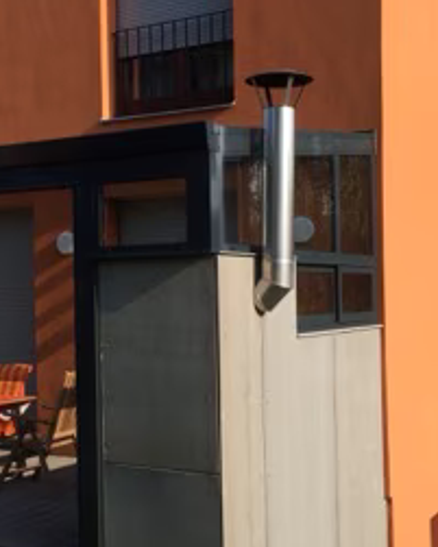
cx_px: 168
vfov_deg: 33.5
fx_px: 907
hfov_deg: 27.1
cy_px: 294
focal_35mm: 56
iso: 40
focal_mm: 4.12
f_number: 2.2
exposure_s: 1/1866
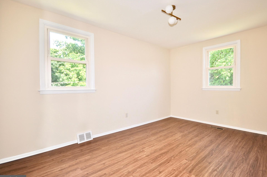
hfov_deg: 96.8
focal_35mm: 16
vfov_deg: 73.6
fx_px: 119
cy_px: 91
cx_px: 138
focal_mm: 10
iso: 100
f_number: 4
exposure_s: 1/60
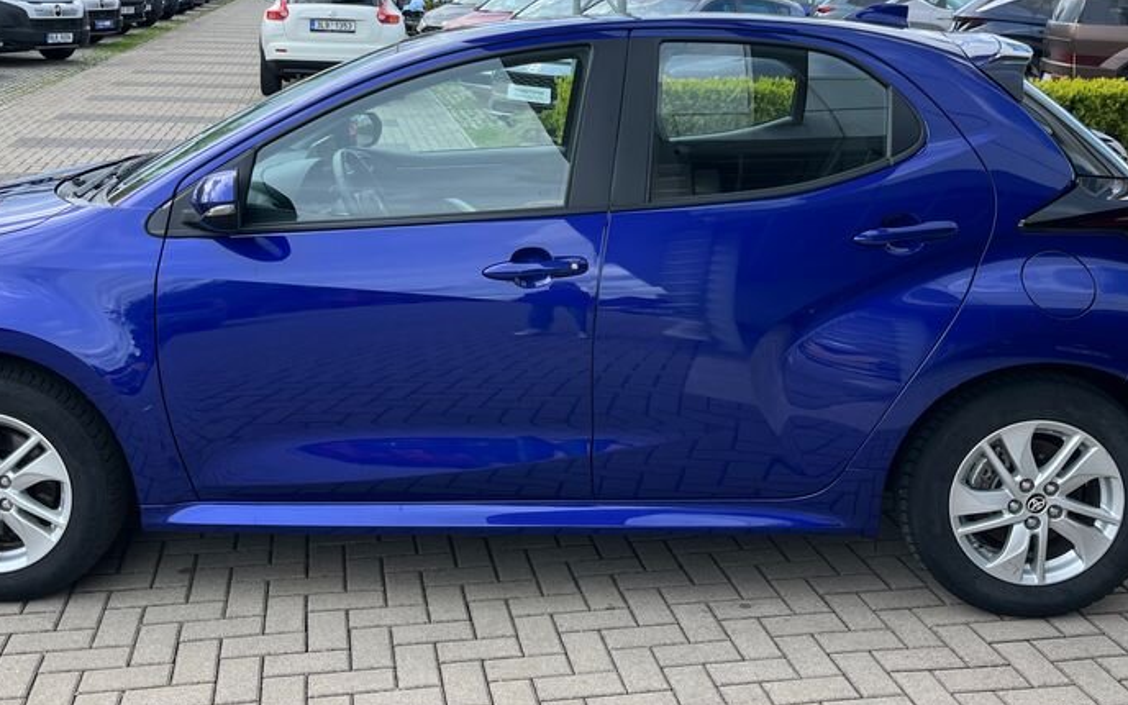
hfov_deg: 48.2
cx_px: 515
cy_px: 226
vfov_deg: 31.0
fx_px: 1260
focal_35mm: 41
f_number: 1.6
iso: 50
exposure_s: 1/1252
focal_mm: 5.1
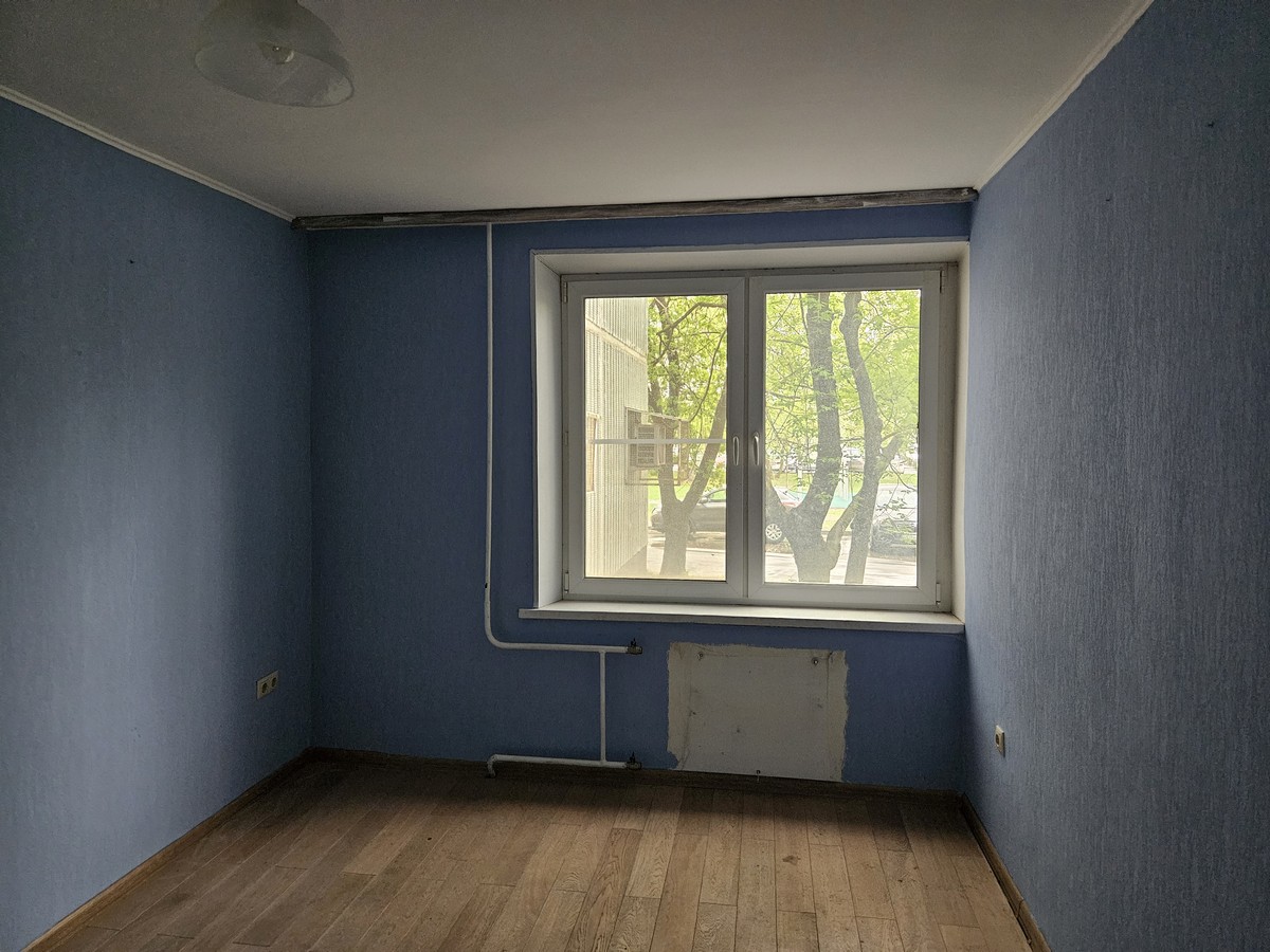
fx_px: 844
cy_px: 476
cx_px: 635
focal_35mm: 23
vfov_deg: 58.9
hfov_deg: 73.9
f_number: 1.8
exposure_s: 1/100
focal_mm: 5.4
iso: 1000
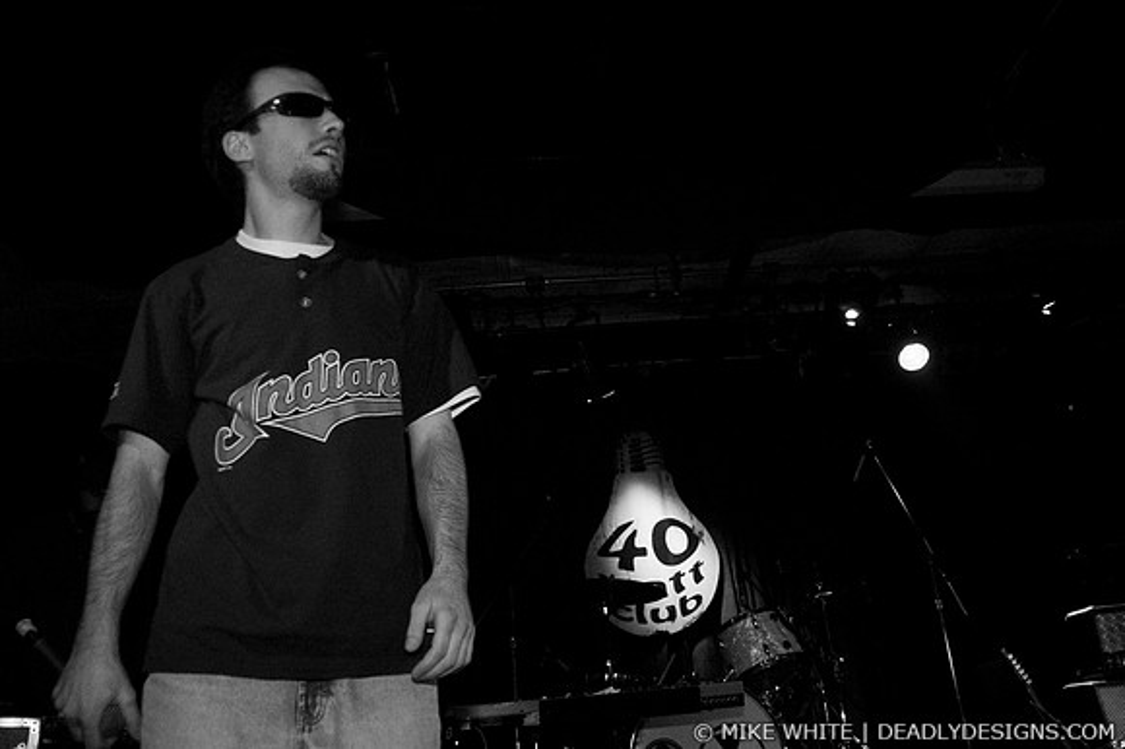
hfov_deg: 62.0
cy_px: 374
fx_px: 937
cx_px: 562
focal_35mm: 30
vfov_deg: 43.6
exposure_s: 1/60
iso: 800
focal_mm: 20
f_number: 3.2
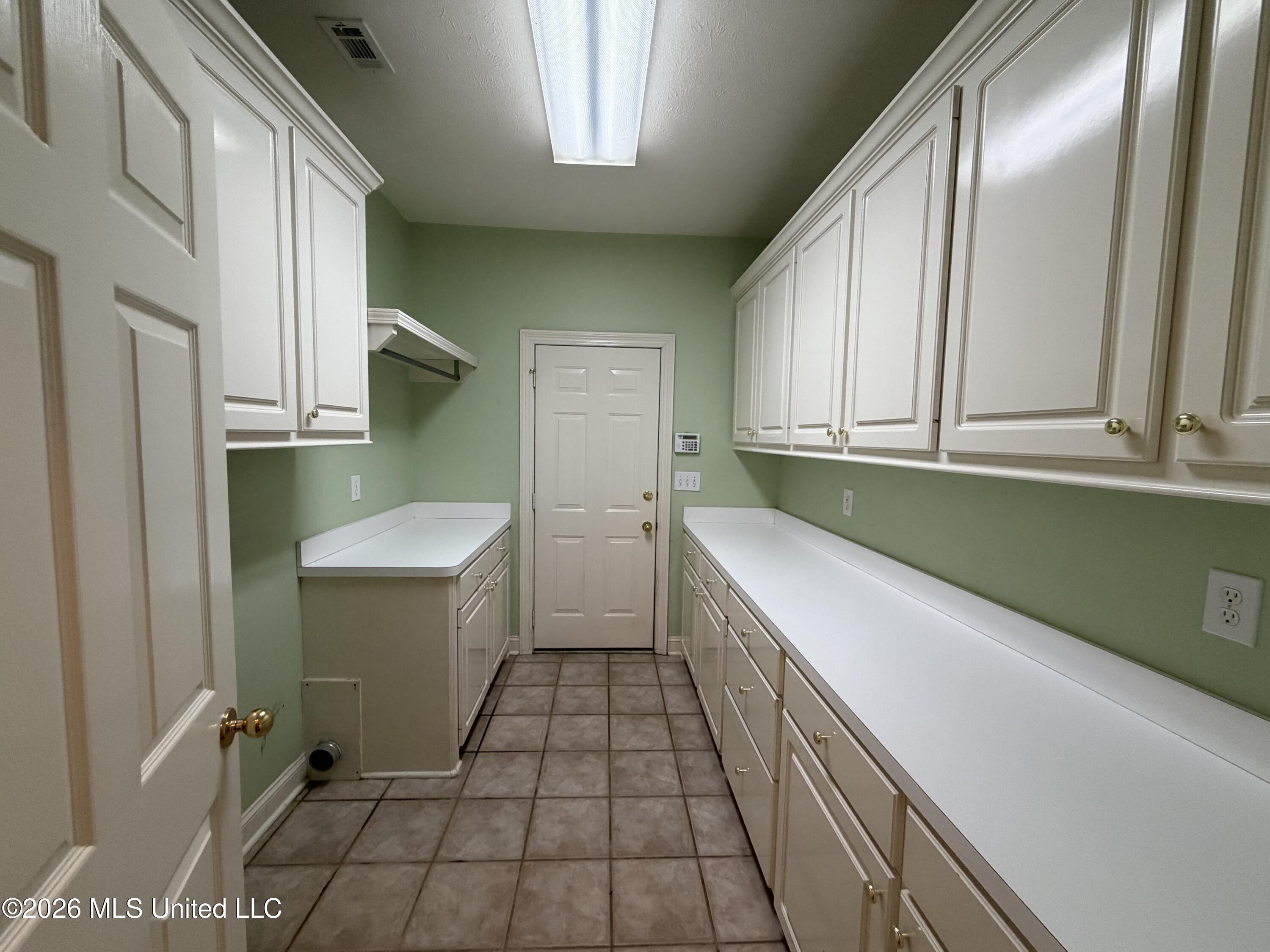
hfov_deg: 102.1
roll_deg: -0.7
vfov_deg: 85.7
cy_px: 476
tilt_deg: -4.5
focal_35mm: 14
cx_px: 635
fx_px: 514
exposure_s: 1/60
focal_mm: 2.22
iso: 320
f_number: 2.2
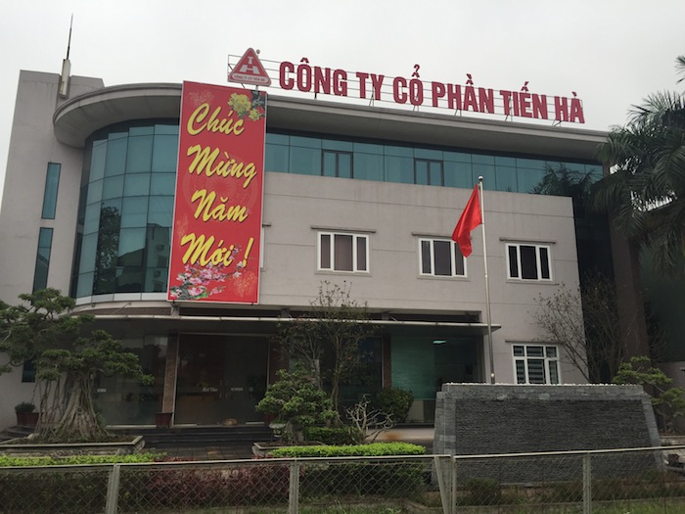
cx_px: 342
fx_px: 574
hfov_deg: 61.7
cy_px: 257
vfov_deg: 48.2
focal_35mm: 29
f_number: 2.2
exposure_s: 1/265
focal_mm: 4.15
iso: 32
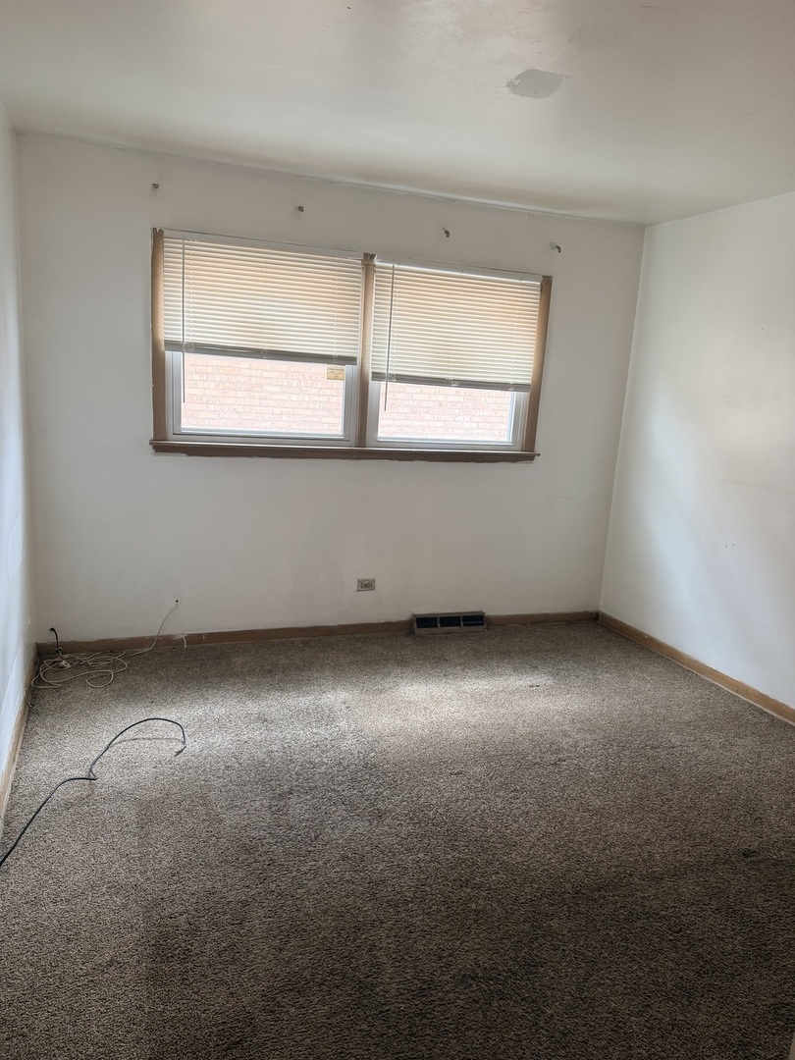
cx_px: 398
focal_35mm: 24
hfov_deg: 56.8
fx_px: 735
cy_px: 530
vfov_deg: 71.6
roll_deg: -3.3
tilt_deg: -12.0
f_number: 1.78
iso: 160
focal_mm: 6.76
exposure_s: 1/139
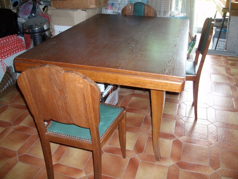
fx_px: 220
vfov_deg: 44.2
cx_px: 119
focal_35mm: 32
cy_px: 90
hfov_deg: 56.8
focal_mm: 5.7
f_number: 2.9
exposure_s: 1/40
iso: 214
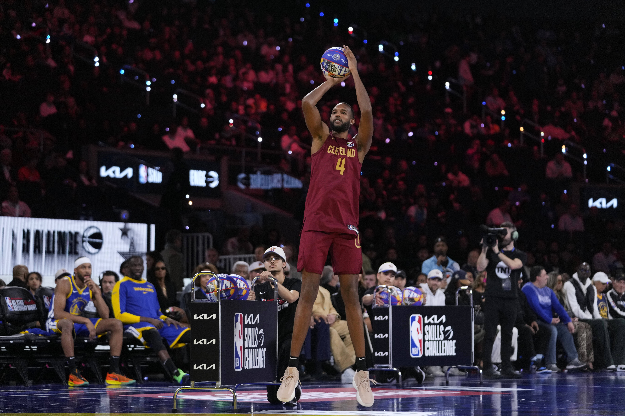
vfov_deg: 12.1
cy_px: 208
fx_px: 1962
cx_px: 312
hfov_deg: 18.1
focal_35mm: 113
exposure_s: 1/1600
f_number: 2.8
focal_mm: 113
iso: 2500
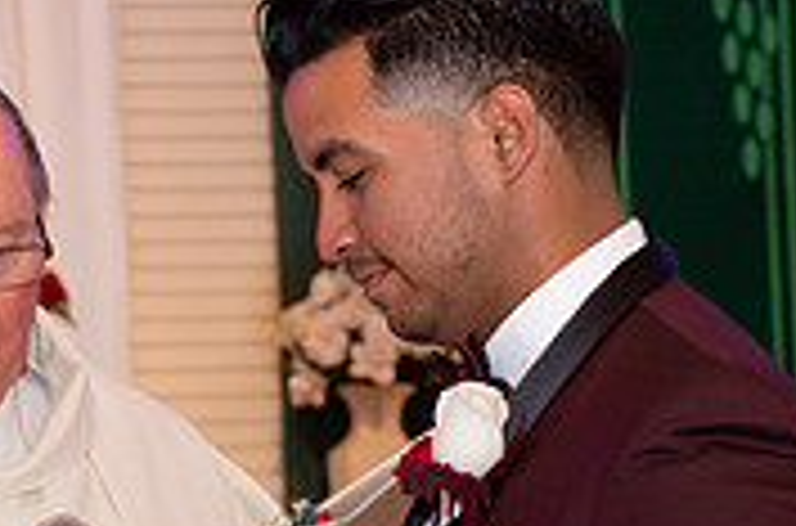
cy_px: 522
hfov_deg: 8.9
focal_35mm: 230
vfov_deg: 5.9
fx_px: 5072
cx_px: 112
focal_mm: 70
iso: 1250
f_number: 4.5
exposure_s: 1/60
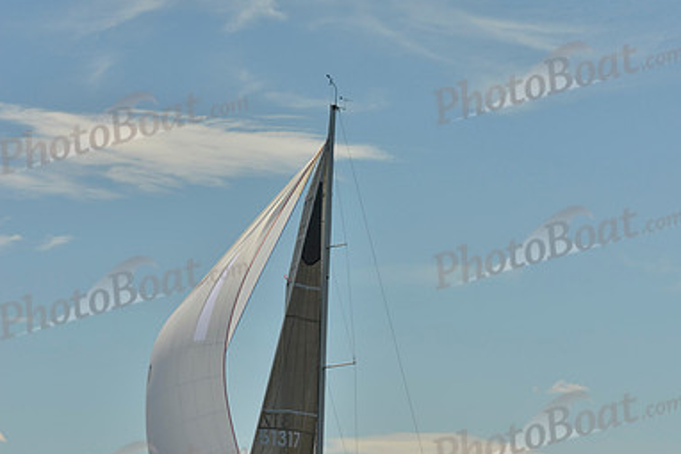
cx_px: 341
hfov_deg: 15.9
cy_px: 361
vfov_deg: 10.6
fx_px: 2441
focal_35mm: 129
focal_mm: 85
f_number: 10
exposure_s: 1/1600
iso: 280
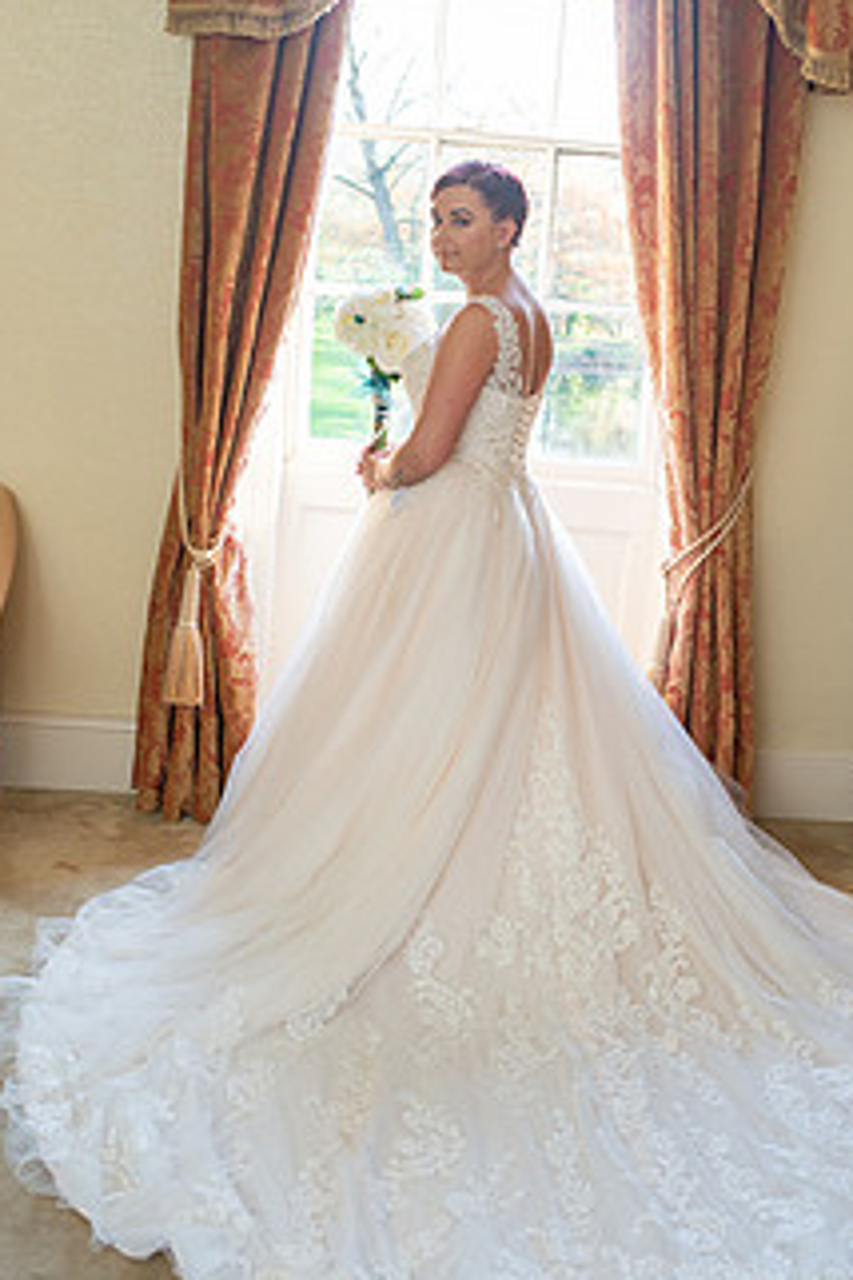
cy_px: 562
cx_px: 488
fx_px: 1741
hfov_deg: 27.5
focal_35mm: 49
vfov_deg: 40.3
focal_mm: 35
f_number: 3.2
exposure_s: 1/160
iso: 640
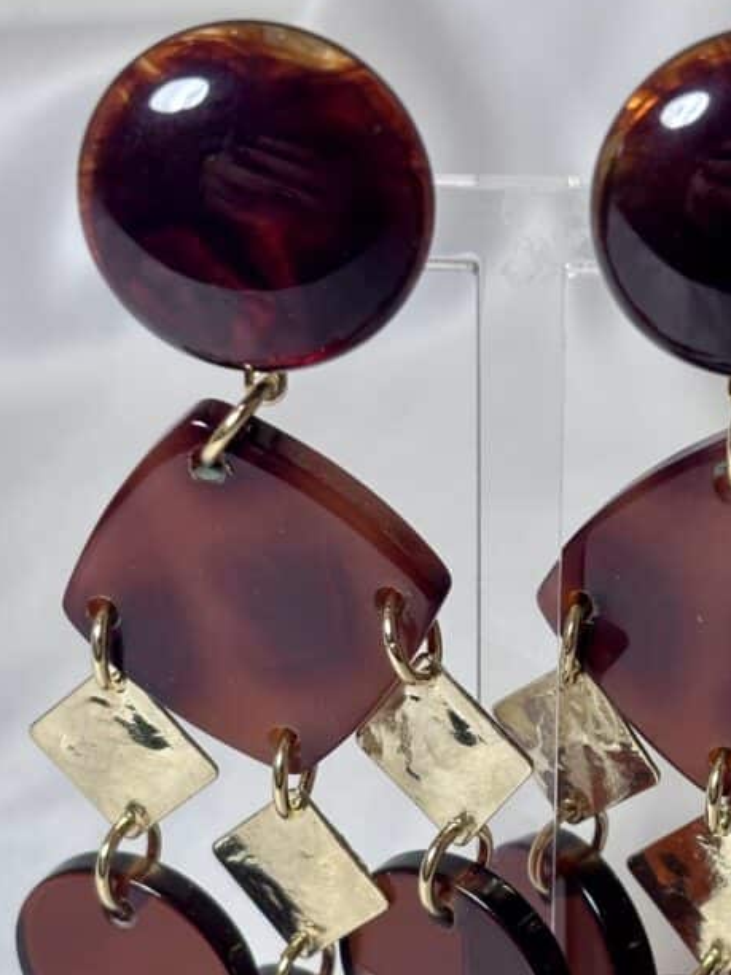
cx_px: 505
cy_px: 747
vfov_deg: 22.3
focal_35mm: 87
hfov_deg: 16.9
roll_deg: -1.5
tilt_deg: -32.1
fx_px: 2450
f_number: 1.6
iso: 32
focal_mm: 5.96
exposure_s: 1/100
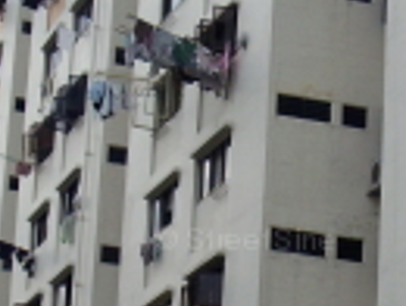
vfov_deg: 9.5
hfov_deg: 12.5
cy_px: 244
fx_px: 1833
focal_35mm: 156
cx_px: 387
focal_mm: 6.2
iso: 80
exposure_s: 1/160
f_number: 5.6
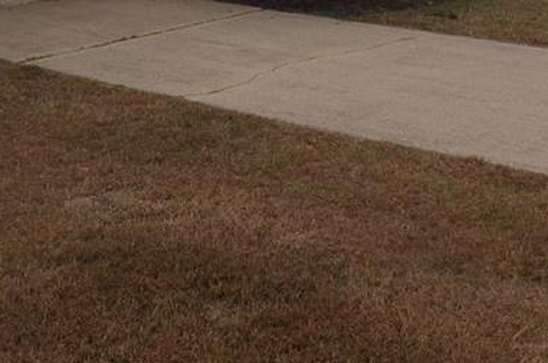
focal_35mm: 68
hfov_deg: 29.4
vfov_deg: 18.0
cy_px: -166
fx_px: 1033
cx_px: 167
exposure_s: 1/200
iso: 100
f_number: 6.3
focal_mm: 12
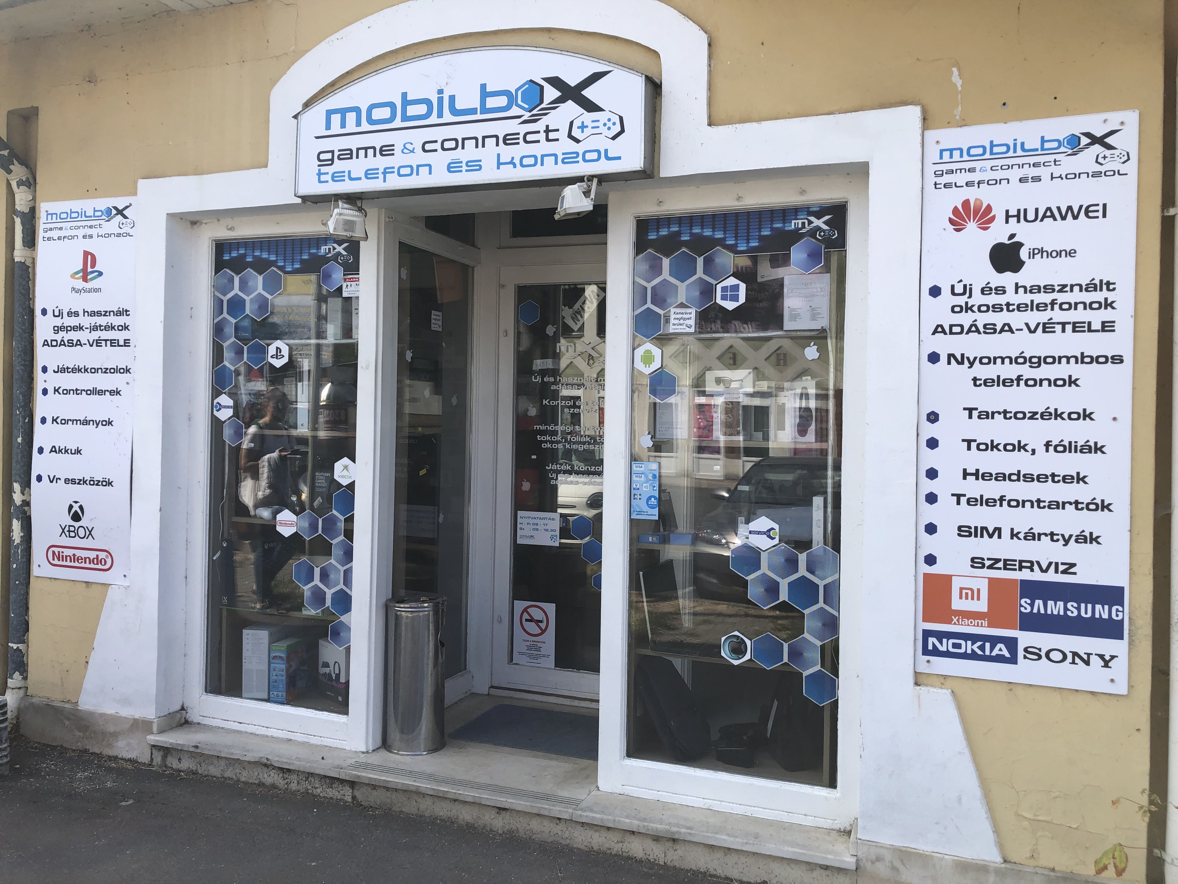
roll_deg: -0.8
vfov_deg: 49.7
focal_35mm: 28
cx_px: 589
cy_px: 442
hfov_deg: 63.4
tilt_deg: -0.1
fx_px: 953
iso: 20
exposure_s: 1/842
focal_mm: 4
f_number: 1.8
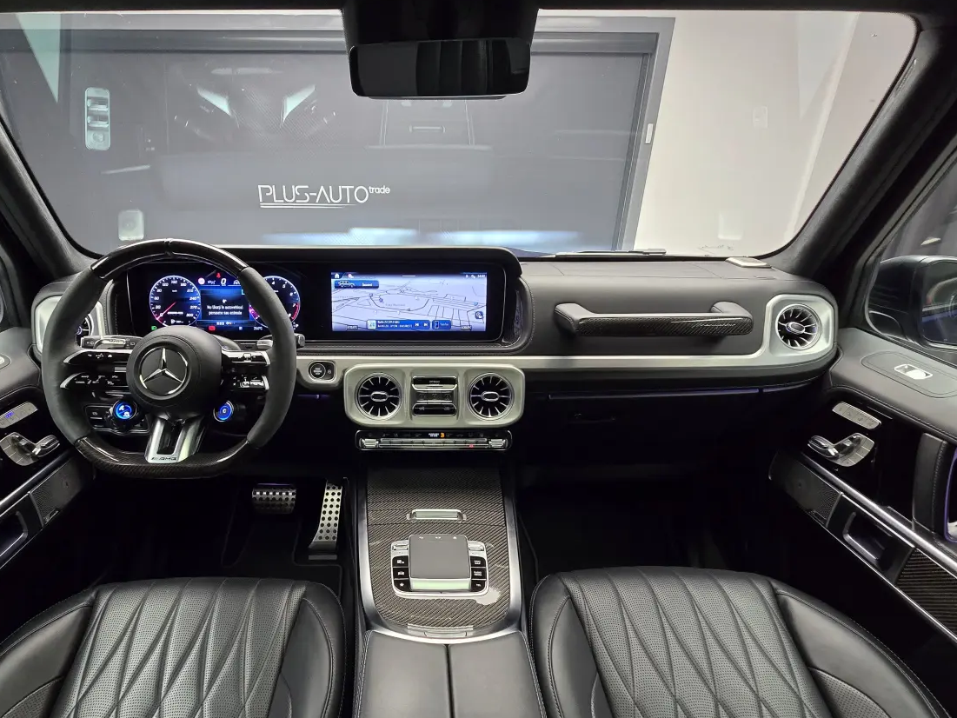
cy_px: 373
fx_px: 470
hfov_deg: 90.6
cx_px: 422
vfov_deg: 74.7
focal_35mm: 17
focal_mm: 2.2
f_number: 2.2
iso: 320
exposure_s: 1/50
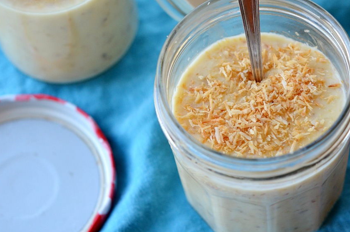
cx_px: 246
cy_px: 72
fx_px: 1038
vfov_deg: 12.7
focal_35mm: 107
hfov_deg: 19.1
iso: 500
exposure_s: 1/125
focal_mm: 50
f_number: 3.5
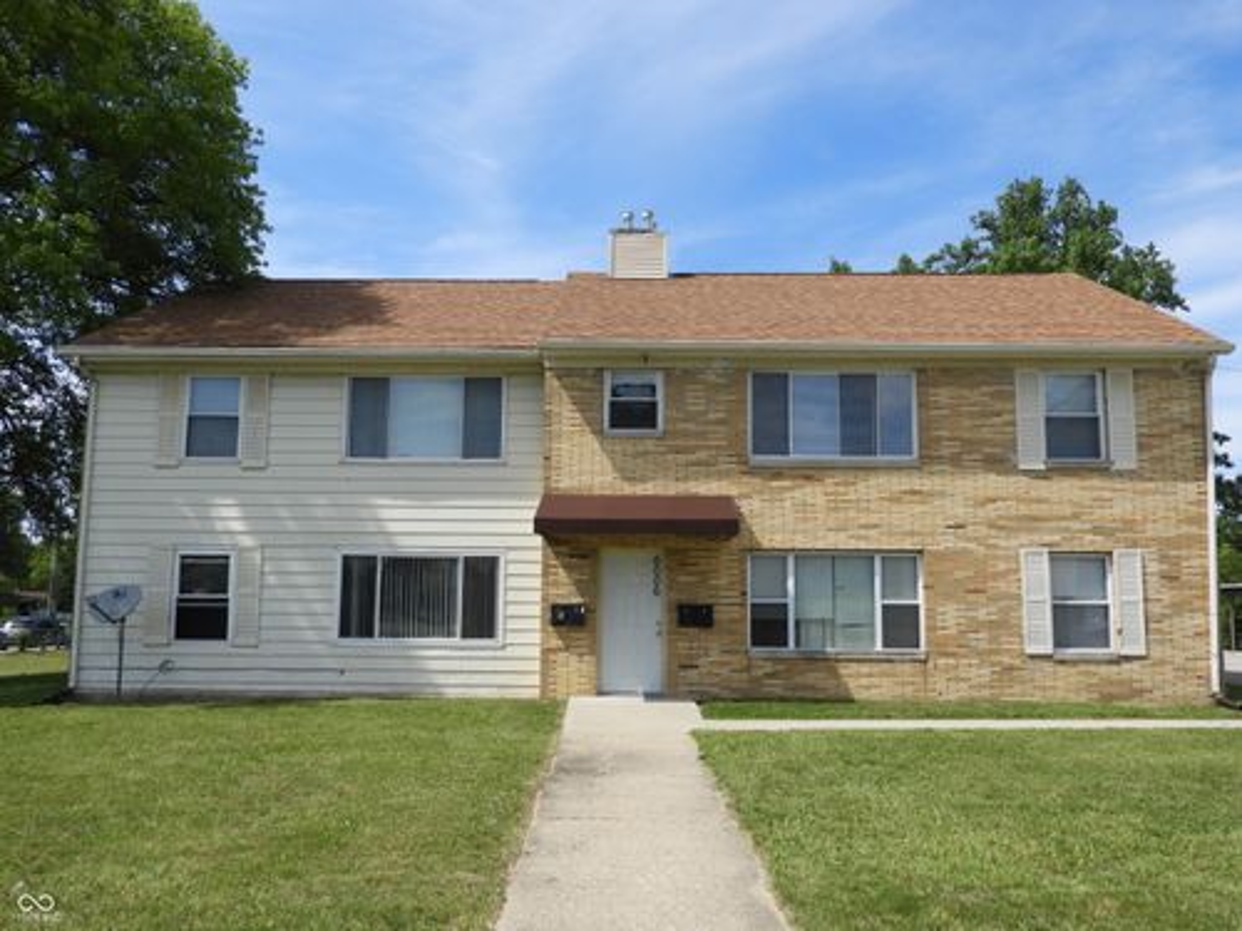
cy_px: 466
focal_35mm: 30
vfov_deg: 46.8
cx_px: 621
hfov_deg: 60.0
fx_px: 1076
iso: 100
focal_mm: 5.4
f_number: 3.5
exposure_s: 1/1000
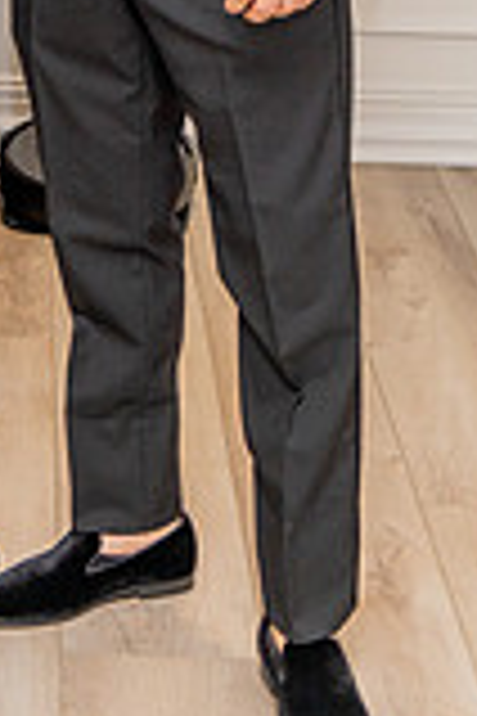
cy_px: -274
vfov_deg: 15.5
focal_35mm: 124
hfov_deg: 10.8
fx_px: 2464
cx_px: -166
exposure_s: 1/160
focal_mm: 27
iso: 640
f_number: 4
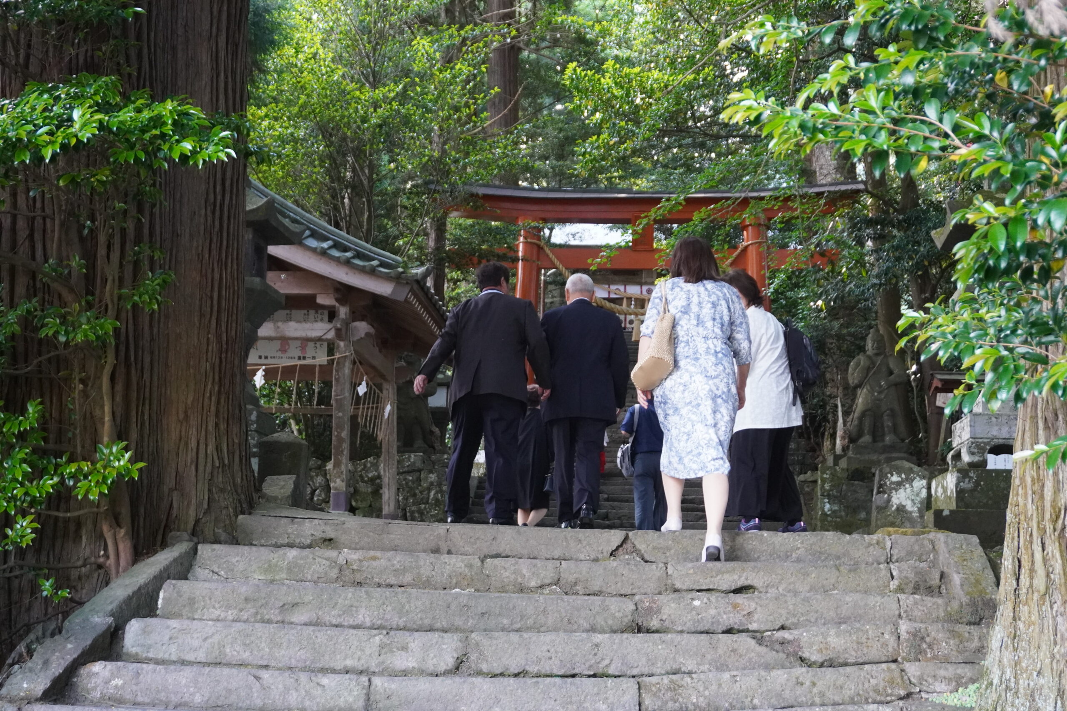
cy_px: 356
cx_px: 534
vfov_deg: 28.1
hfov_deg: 41.1
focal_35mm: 48
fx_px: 1423
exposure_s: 1/160
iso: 2500
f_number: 5
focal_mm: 32
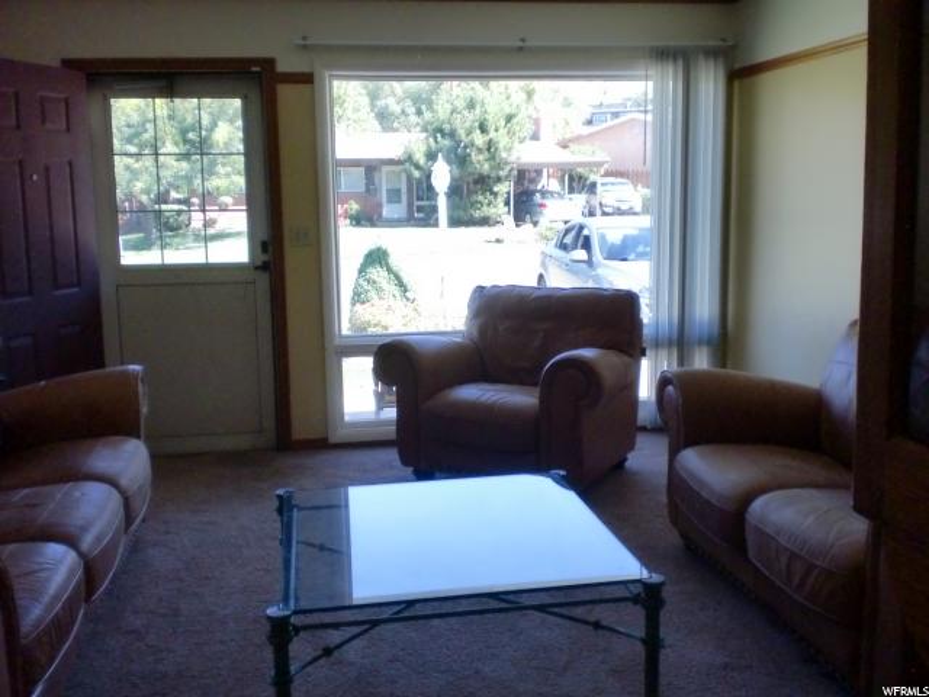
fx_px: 939
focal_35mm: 35
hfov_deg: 52.6
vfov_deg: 40.7
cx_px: 464
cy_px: 348
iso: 250
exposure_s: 1/250
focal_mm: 6.3
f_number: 3.1
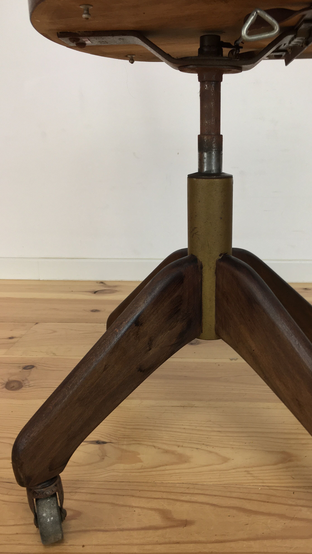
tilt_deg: -16.8
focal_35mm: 32
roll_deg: -0.7
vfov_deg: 61.0
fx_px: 471
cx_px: 204
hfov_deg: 36.4
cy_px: 277
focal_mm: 4.15
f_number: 2.2
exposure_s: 1/33
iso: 40
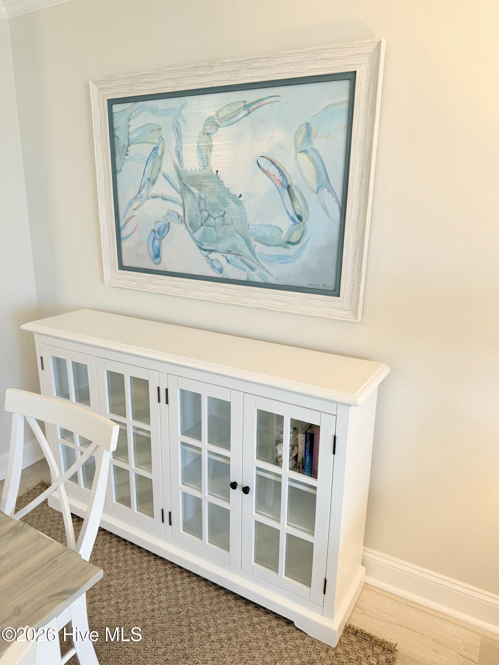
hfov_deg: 56.8
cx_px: 250
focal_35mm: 24
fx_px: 461
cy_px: 332
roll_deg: -1.0
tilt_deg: -15.6
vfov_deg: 71.6
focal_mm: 6.76
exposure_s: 1/60
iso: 125
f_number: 1.78
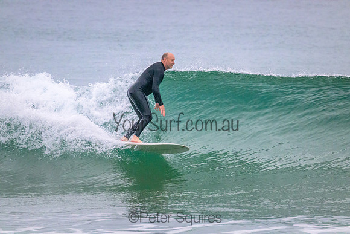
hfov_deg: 2.6
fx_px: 7779
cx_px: 175
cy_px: 117
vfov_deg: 1.7
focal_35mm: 800
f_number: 11
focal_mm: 800
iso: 12800
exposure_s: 1/1250
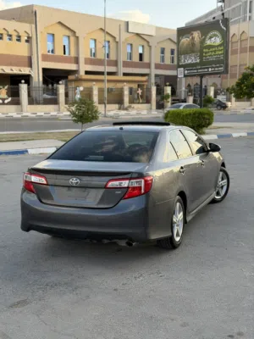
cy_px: 170
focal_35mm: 48
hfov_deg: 30.3
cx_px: 127
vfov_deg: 39.7
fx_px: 470
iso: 64
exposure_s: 1/747
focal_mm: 6.76
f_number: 1.78
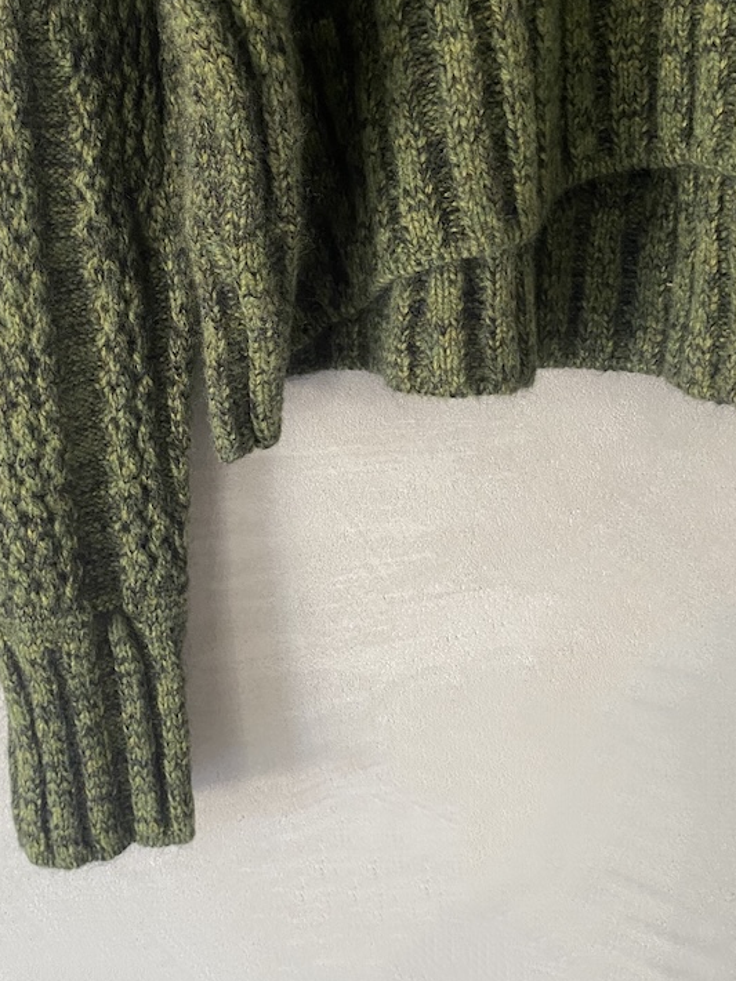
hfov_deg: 36.4
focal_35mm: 39
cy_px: 335
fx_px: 1106
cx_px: 238
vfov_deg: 47.2
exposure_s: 1/60
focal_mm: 4.25
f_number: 1.8
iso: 320
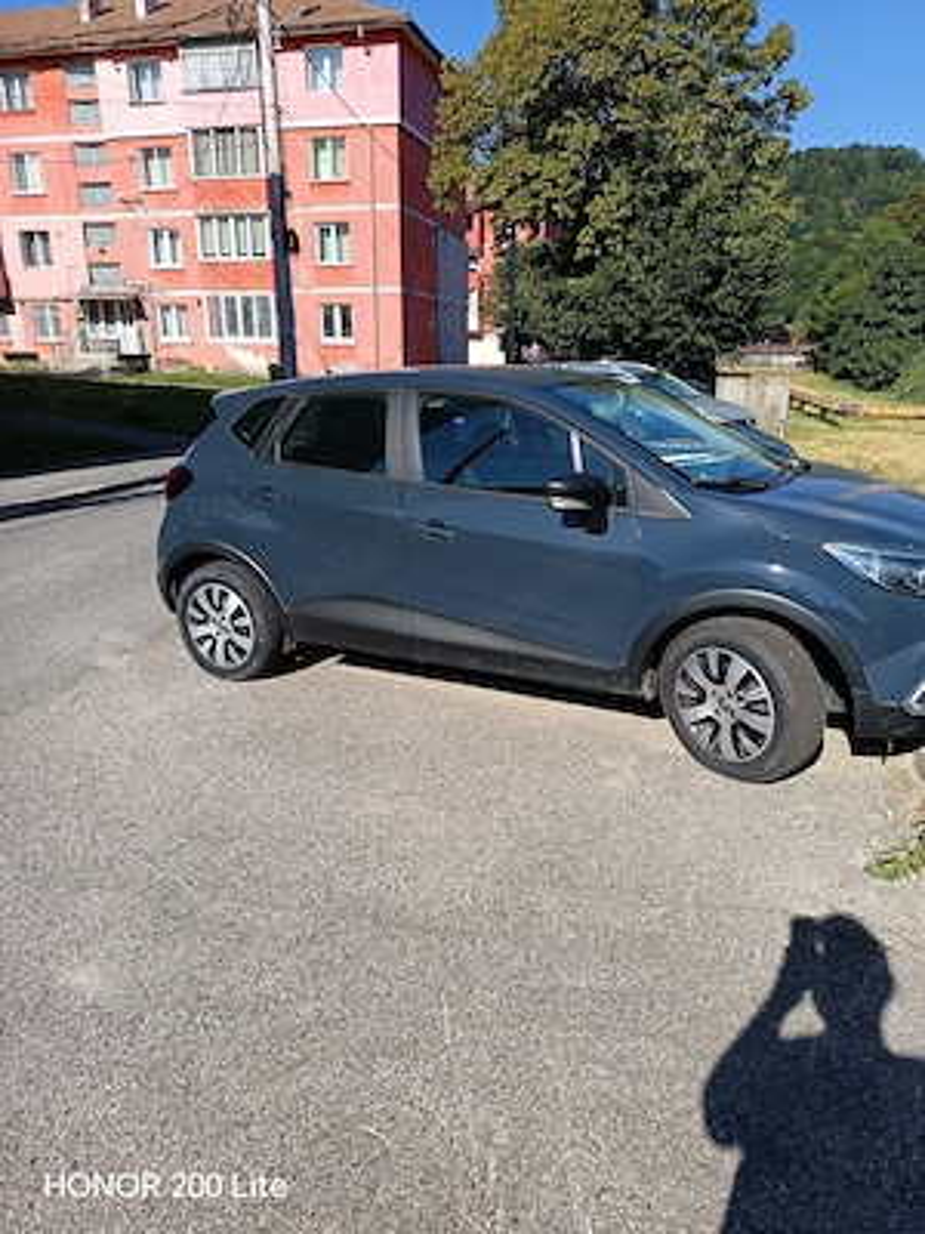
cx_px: 462
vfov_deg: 71.6
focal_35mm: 24
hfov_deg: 56.8
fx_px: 855
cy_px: 617
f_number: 1.75
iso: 100
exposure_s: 1/393
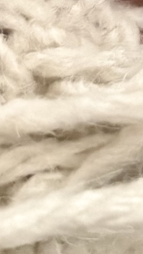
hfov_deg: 6.0
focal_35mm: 180
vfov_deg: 10.1
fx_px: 1213
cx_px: 504
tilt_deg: -72.6
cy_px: -397
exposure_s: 1/35
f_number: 1.78
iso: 1000
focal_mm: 6.76
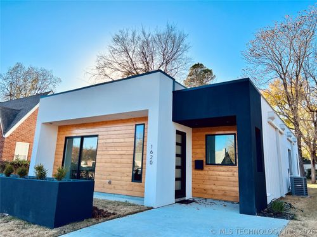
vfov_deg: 53.1
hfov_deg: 67.3
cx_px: 158
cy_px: 118
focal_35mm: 26
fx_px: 238
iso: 50
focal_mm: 5.7
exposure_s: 1/1280
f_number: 1.5
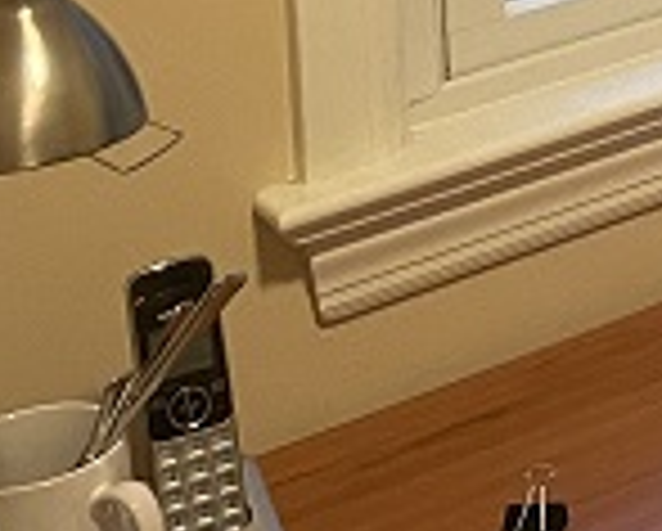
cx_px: 1567
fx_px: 2707
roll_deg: +1.2
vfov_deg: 9.9
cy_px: -747
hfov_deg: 11.6
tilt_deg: -6.0
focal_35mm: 138
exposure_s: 1/60
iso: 250
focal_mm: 4.2
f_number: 1.6
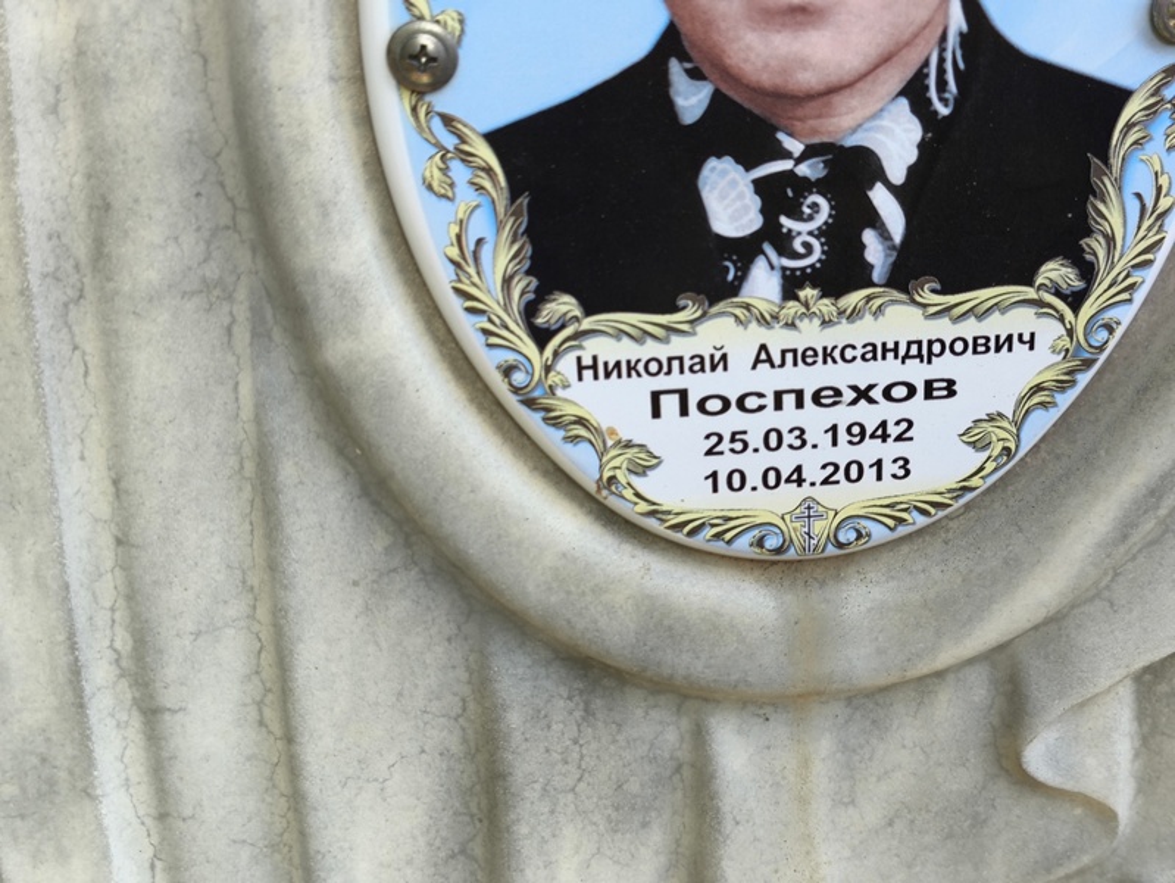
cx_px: 588
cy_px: 442
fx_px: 1698
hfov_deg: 38.2
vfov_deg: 29.1
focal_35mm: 50
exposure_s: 1/130
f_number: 1.7
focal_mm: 4.71
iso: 50
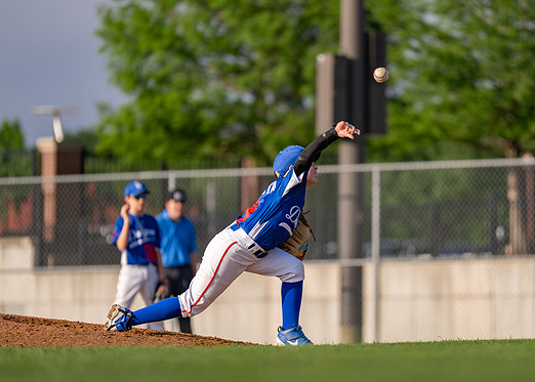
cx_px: 327
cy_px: 207
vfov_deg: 5.4
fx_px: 4042
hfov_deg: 7.6
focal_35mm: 266
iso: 250
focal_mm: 200
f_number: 2.8
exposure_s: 1/4000
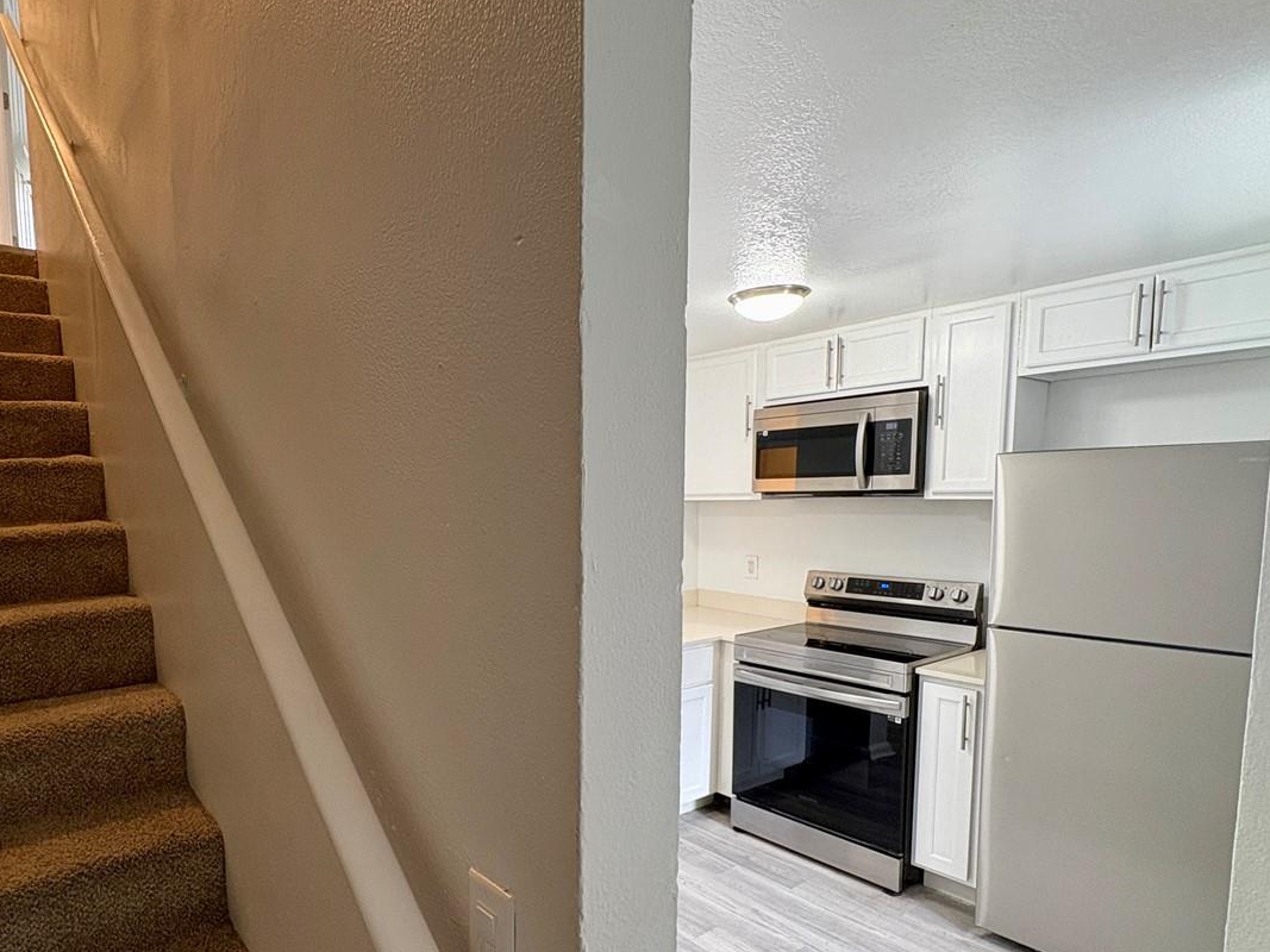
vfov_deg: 63.0
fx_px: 770
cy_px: 564
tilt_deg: -6.1
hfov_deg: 77.4
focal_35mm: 21
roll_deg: +0.9
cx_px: 468
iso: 200
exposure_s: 1/60
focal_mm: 2.22
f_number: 2.2
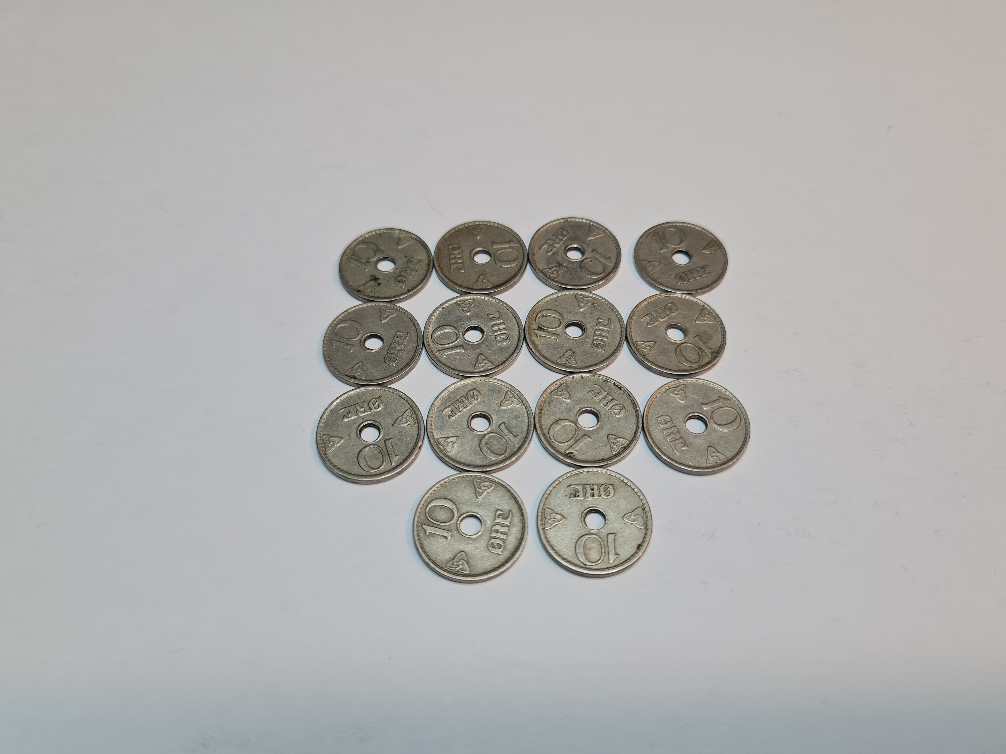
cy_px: 377
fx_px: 756
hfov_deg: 67.3
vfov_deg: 53.1
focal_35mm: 26
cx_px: 503
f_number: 1.8
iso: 50
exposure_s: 1/112
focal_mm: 5.4
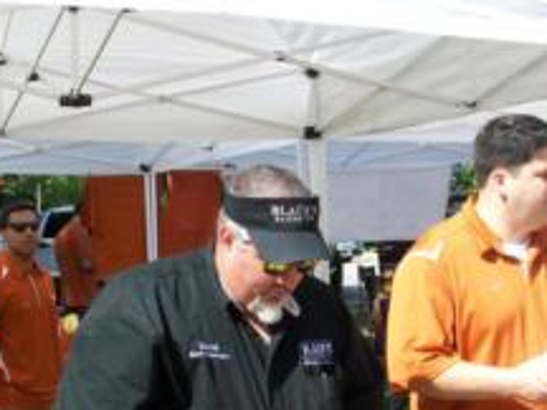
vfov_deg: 19.8
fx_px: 1169
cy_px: 287
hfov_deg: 26.0
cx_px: 400
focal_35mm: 74
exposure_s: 1/640
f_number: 2.8
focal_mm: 5.7
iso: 64
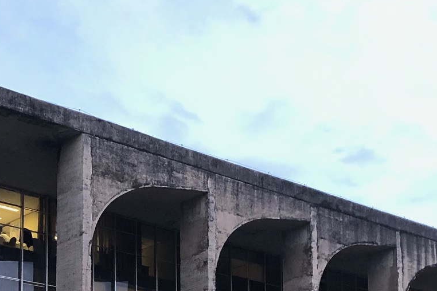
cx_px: 148
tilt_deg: +8.6
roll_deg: +0.6
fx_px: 935
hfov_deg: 26.2
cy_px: 384
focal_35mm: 77
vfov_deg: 16.7
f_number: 1.8
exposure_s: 1/15
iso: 64
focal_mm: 4
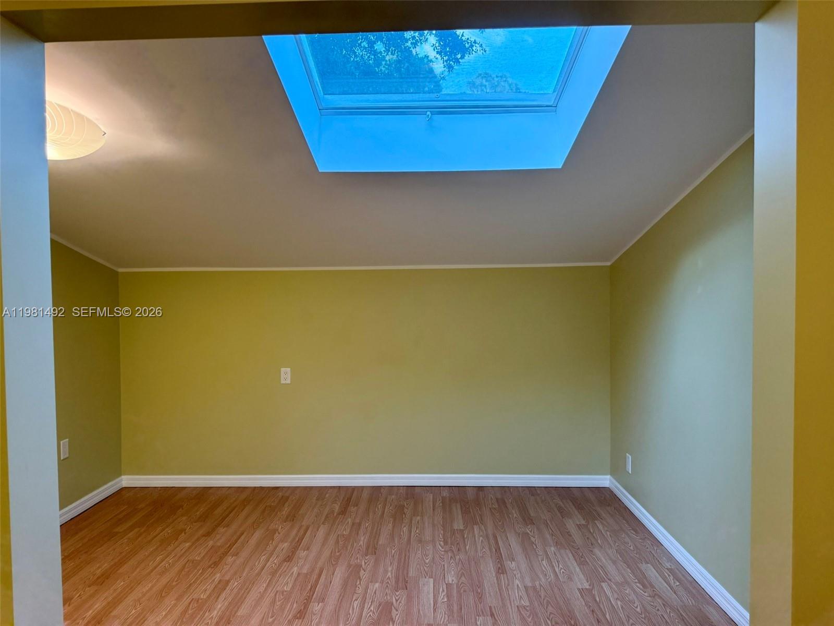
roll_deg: +0.5
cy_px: 313
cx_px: 417
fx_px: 578
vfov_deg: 56.8
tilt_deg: -1.0
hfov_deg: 71.6
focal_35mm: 24
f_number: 1.78
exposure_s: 1/157
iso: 200
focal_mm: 6.76
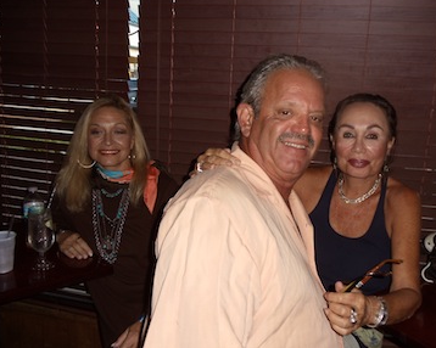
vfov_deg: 31.4
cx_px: 237
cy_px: 167
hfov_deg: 38.8
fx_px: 619
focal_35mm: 48
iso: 80
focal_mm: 6
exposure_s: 1/8
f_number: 3.5
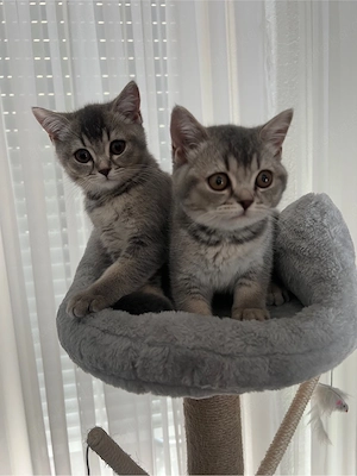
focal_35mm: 26
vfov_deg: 67.3
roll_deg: +4.0
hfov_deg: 53.1
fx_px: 358
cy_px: 238
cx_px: 178
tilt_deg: -7.3
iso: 125
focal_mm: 5.7
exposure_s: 1/74
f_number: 1.5
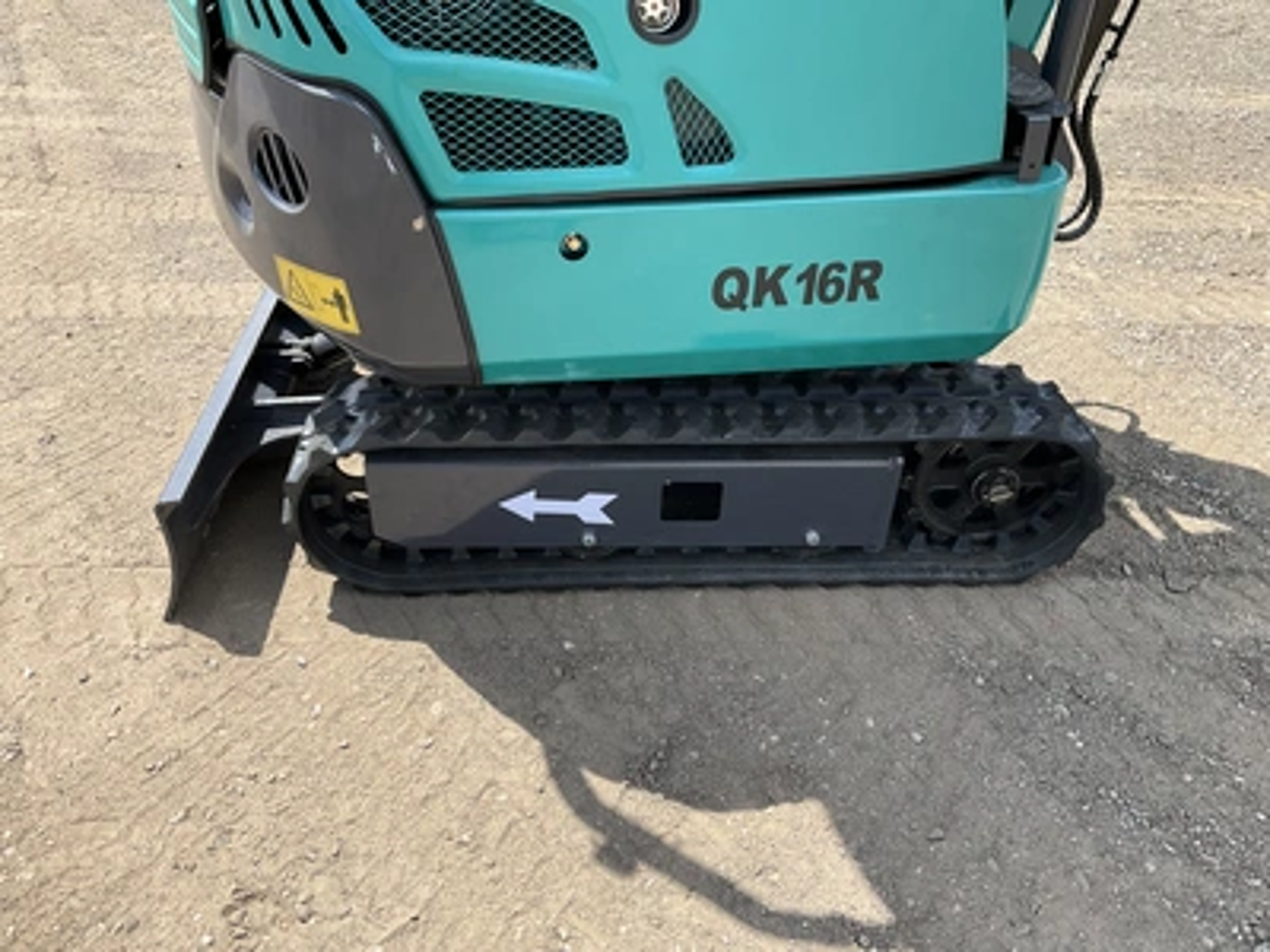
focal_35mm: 29
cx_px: 635
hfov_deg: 61.7
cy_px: 476
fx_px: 1064
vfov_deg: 48.2
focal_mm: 3
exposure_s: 1/709
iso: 25
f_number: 1.8
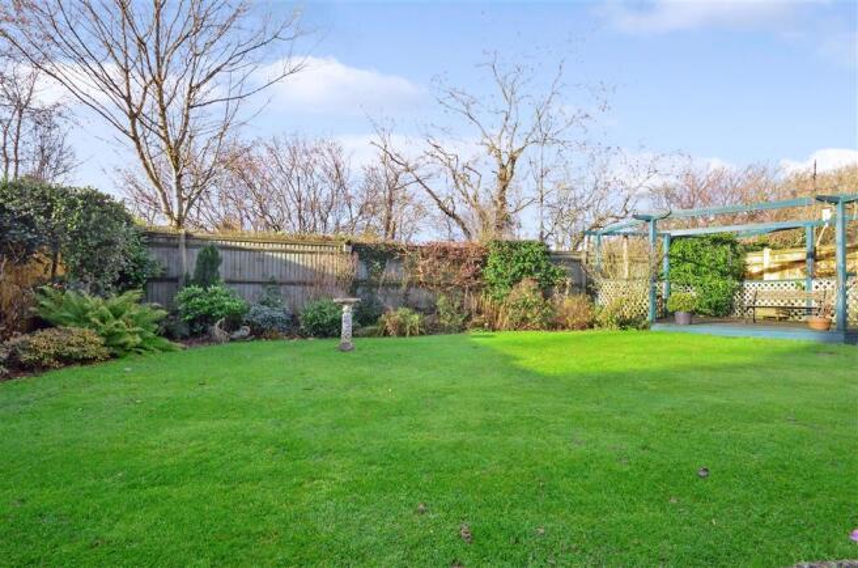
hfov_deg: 100.5
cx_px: 429
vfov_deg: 77.0
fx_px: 357
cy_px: 284
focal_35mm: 15
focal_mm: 10
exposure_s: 1/4
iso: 200
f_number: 20
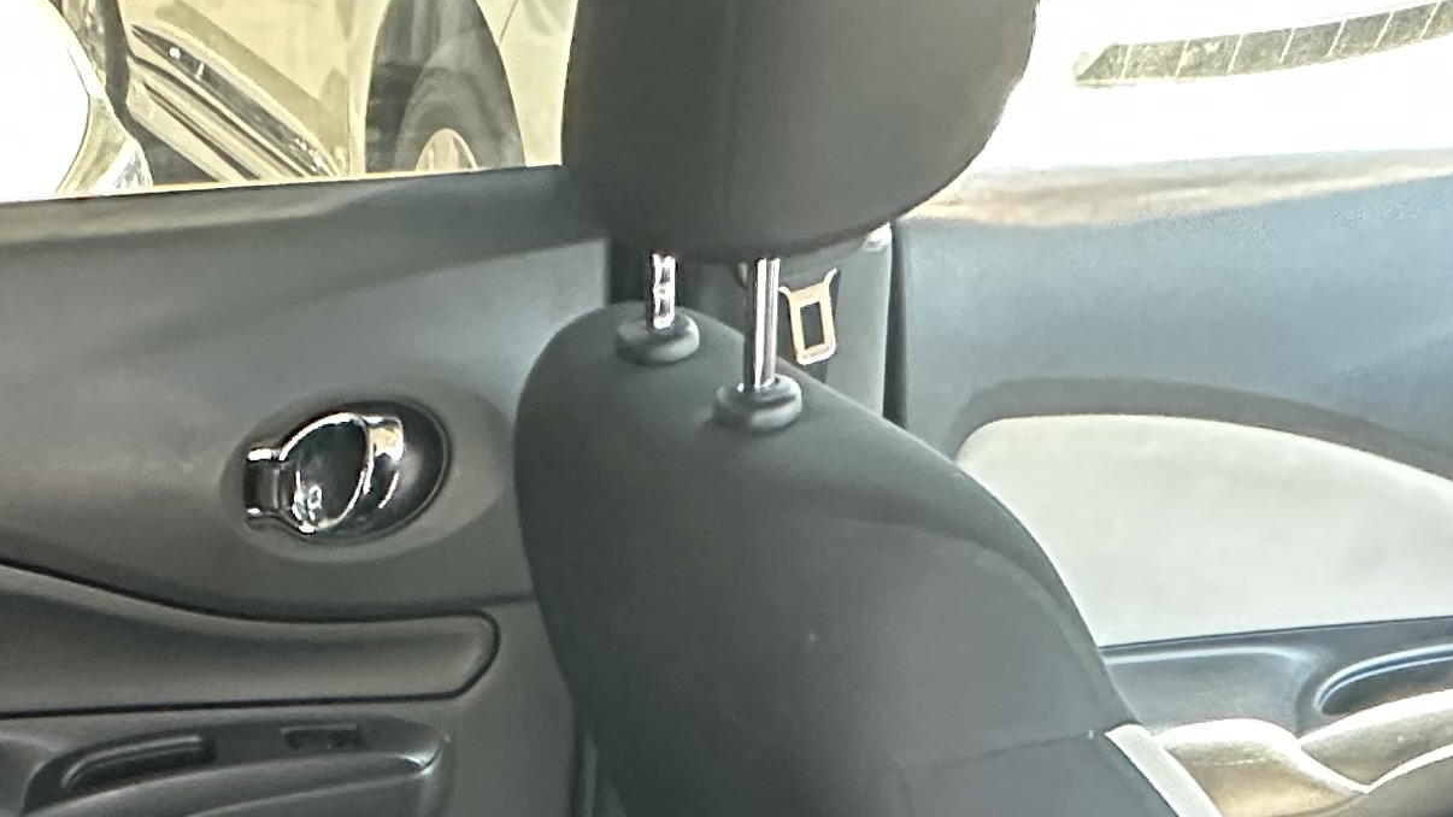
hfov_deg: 37.8
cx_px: 135
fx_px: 1965
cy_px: 1820
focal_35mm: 51
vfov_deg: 15.8
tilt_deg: -51.0
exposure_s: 1/60
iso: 400
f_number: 2.2
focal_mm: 2.22
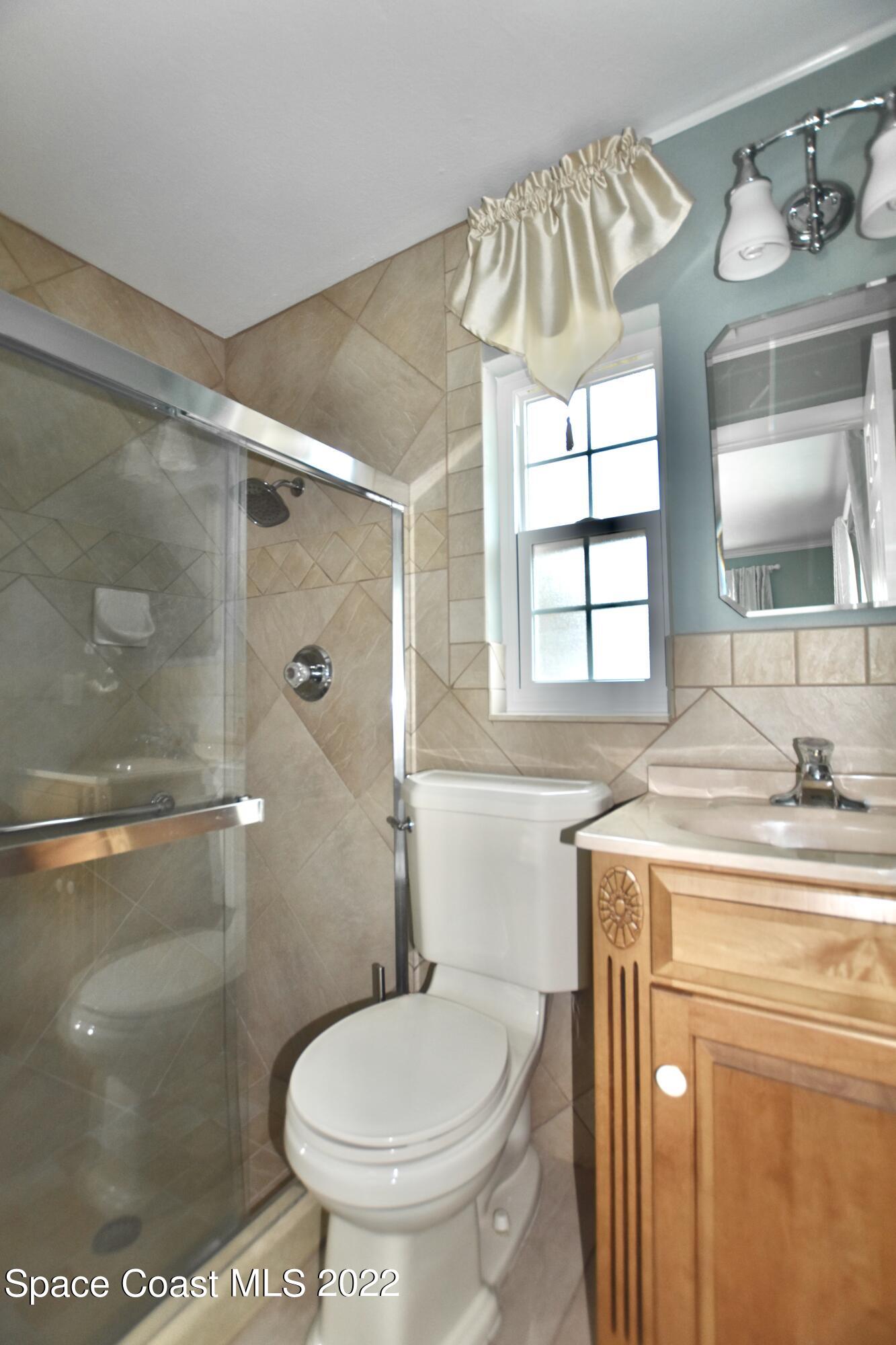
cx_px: 448
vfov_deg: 100.4
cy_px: 672
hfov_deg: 77.3
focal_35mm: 15
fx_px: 560
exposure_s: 1/60
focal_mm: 10
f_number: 3.5
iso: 320
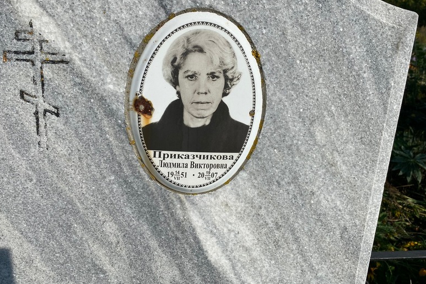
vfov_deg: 46.3
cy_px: 127
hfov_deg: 65.5
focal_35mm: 28
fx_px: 331
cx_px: 207
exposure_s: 1/5495
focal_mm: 4.25
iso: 32
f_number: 1.8
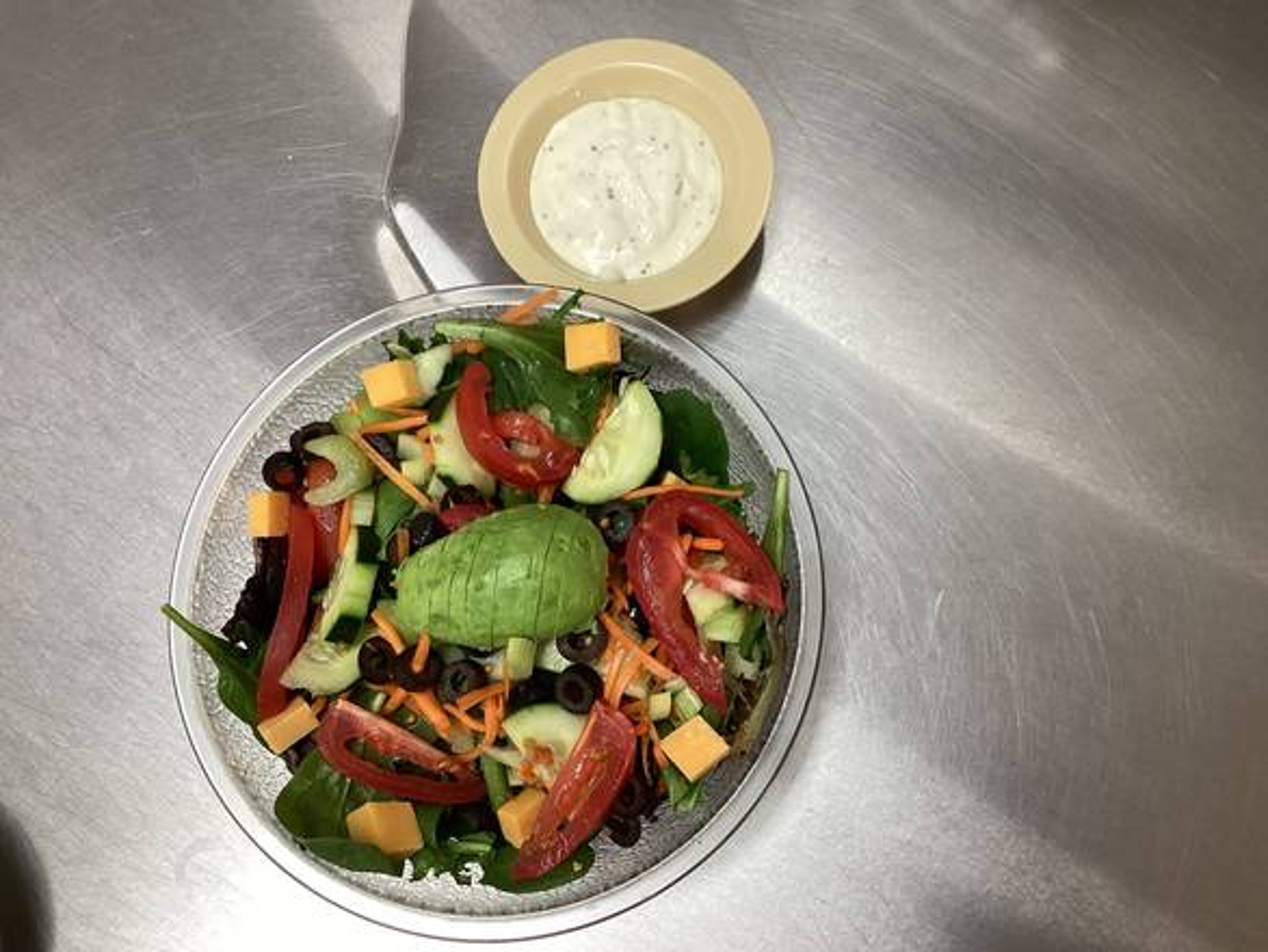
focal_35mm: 31
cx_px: 634
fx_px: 1136
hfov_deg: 58.3
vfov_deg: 45.5
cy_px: 476
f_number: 2.4
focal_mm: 3.3
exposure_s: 1/60
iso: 64
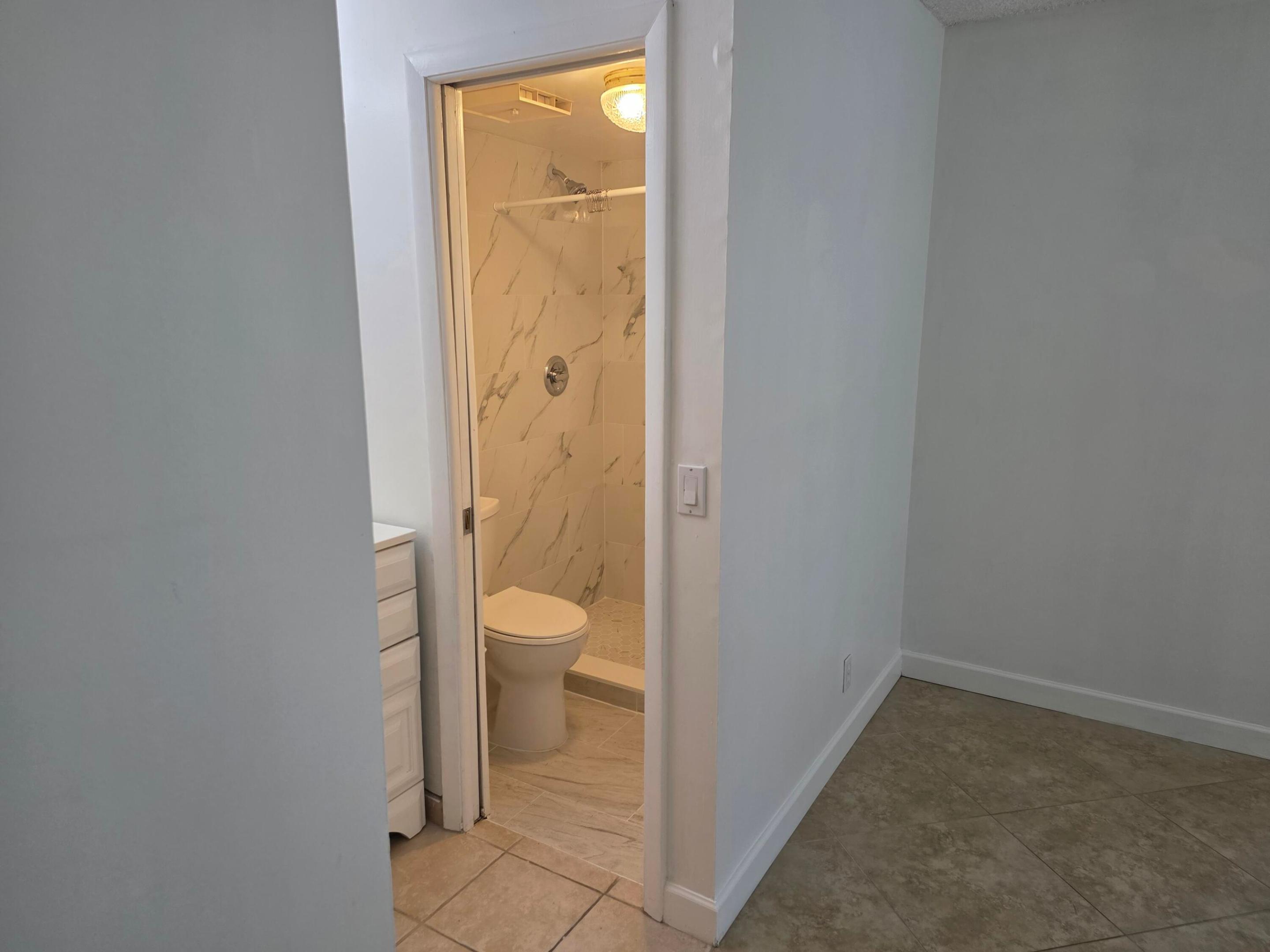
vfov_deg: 58.9
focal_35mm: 23
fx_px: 844
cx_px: 635
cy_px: 476
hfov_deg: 73.9
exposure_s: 1/120
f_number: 1.7
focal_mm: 6.25
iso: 200
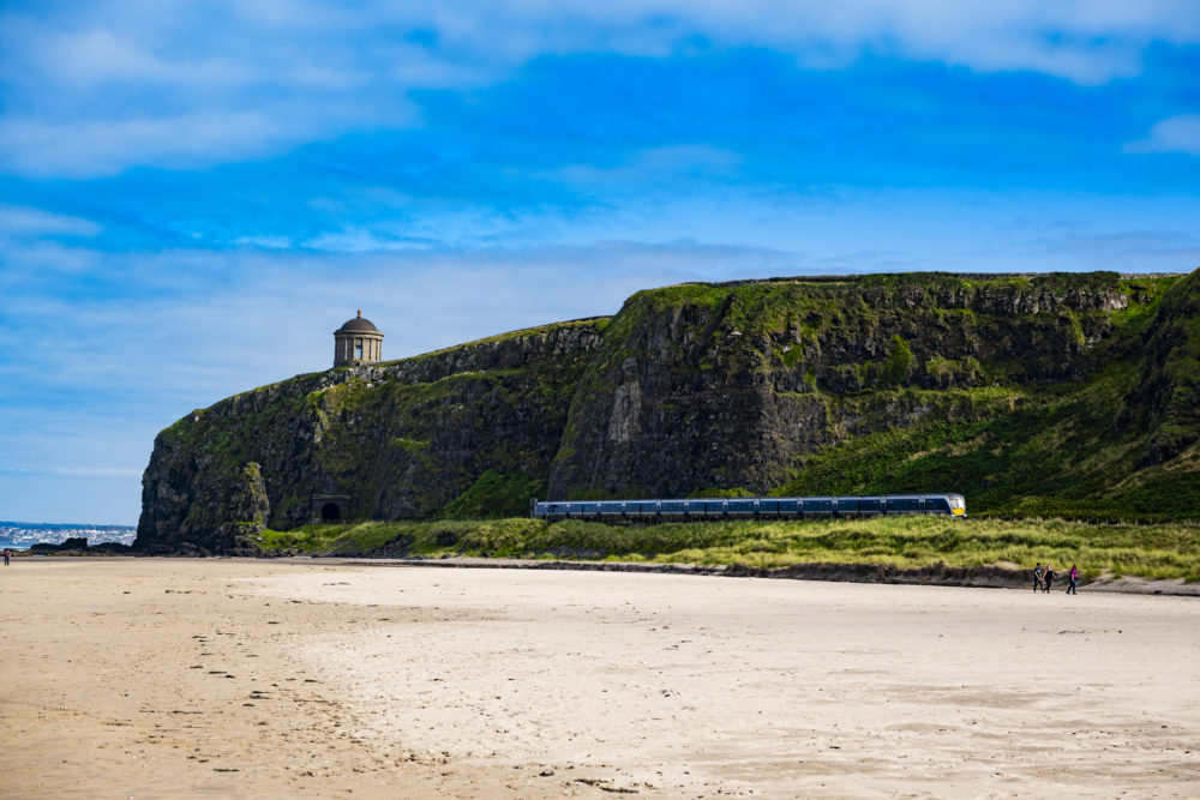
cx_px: 600
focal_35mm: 66
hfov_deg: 30.5
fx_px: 2200
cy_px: 400
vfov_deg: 20.6
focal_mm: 66
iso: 64
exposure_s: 1/250
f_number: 5.6
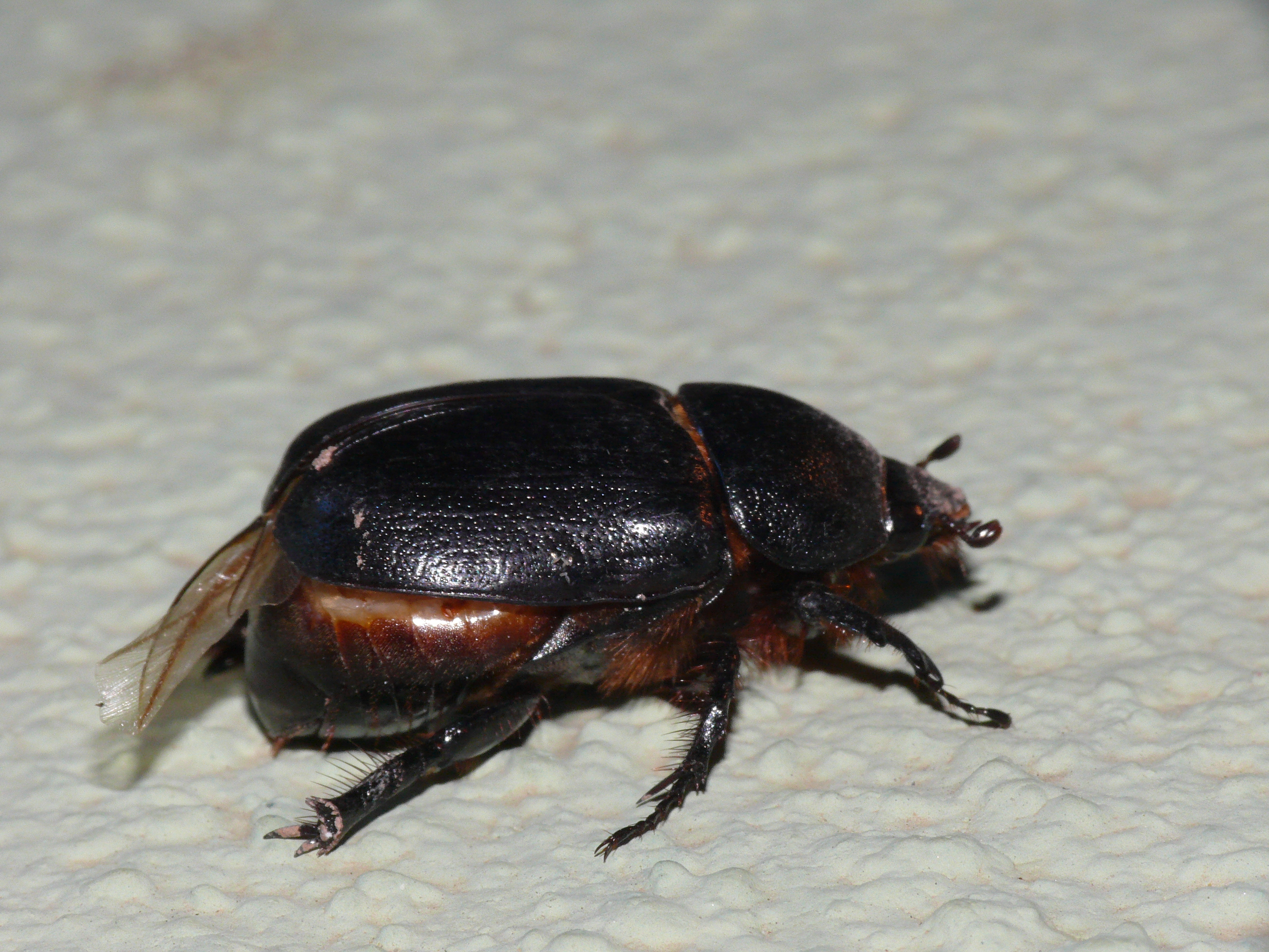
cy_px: 476
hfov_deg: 10.6
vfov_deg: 8.0
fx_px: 6819
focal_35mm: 186
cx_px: 634
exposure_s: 1/640
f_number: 11
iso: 200
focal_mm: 39.4
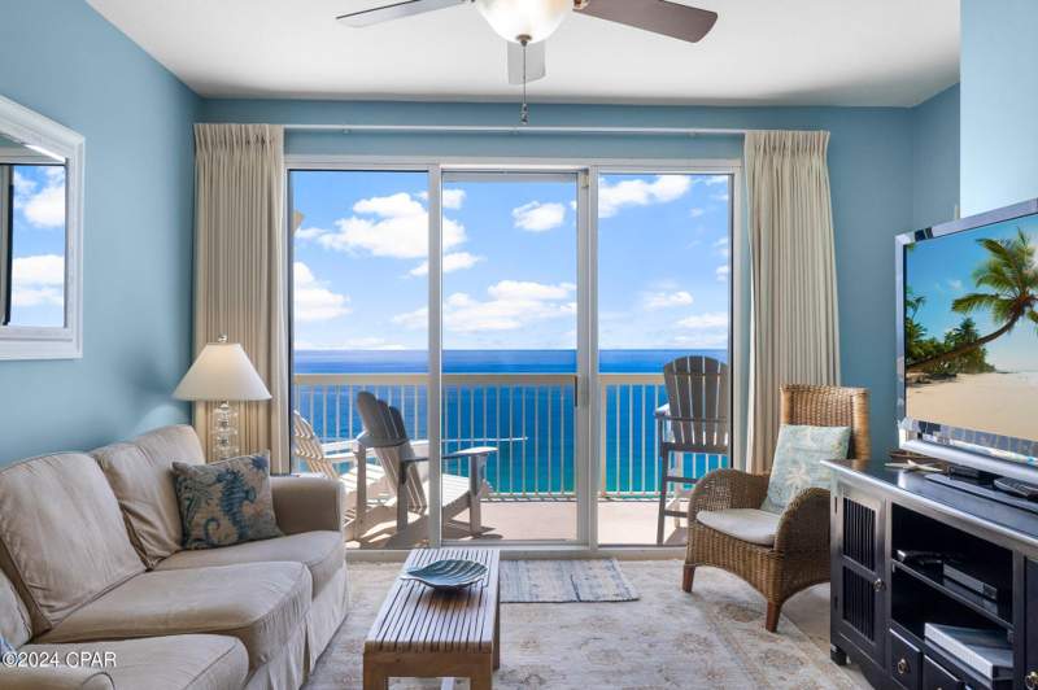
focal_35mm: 25
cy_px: 345
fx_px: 713
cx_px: 519
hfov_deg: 72.1
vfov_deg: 51.7
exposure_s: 1/100
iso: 400
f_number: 9
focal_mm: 16.5
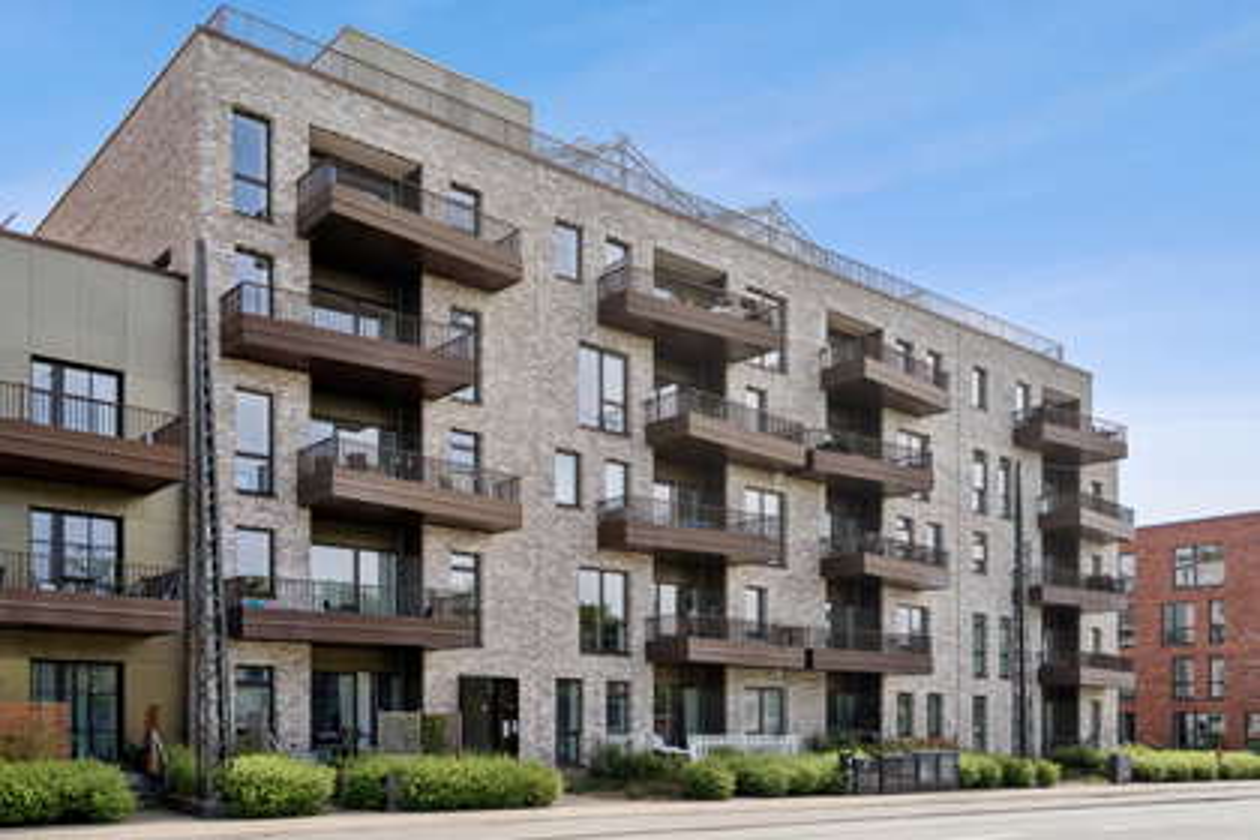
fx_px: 1085
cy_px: 420
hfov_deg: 60.3
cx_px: 630
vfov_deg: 42.3
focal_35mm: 31
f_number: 6.3
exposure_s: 1/1600
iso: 200
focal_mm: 31
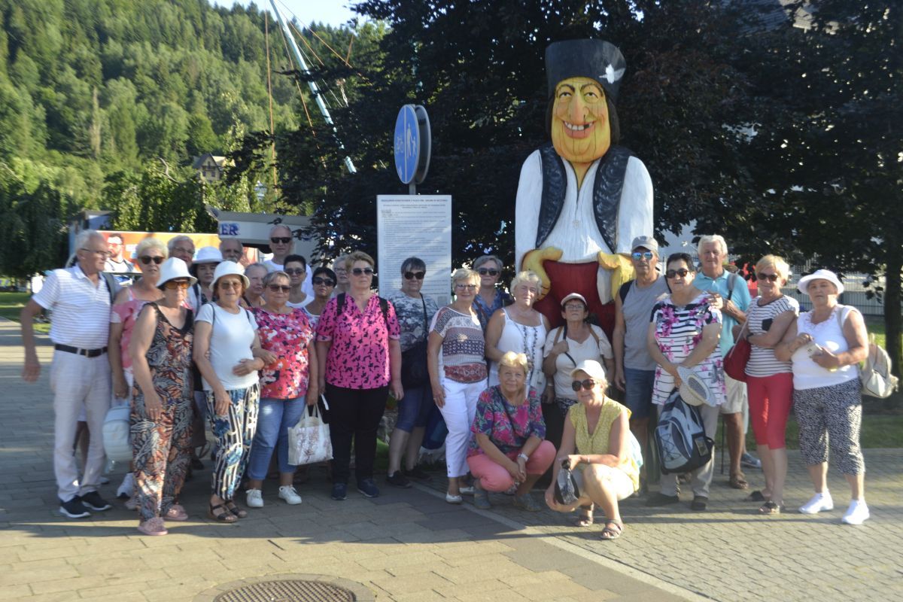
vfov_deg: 31.9
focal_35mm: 42
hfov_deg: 46.4
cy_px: 301
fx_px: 1053
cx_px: 452
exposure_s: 1/125
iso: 125
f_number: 5.6
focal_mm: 28
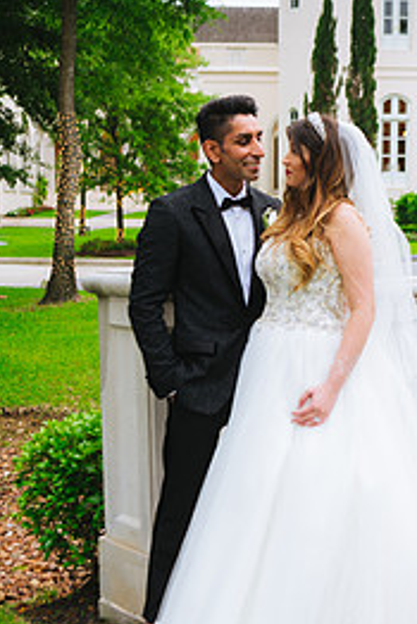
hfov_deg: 24.3
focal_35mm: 55
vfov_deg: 36.2
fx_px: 954
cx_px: 319
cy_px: 305
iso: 320
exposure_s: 1/125
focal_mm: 32
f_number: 2.8
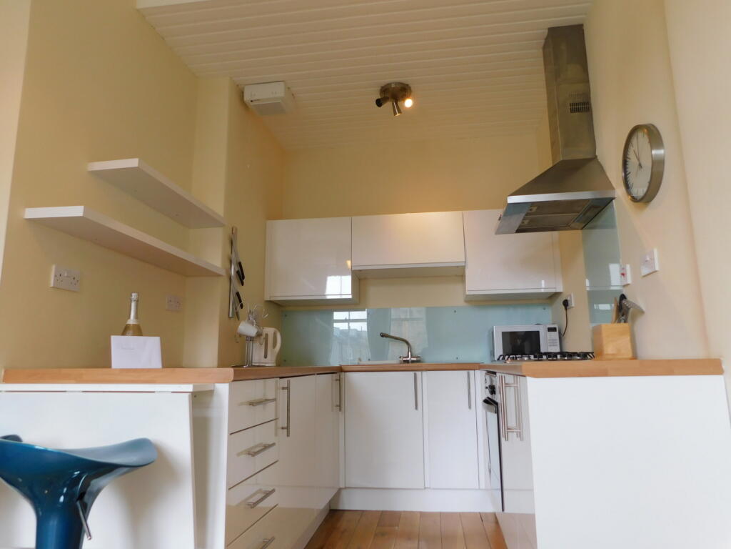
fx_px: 507
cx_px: 366
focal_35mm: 24
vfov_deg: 56.8
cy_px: 274
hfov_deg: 71.6
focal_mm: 4.1
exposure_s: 1/50
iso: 125
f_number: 3
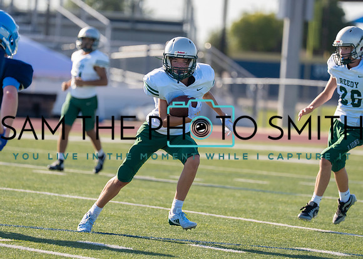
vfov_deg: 4.2
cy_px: 119
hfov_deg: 5.9
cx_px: 174
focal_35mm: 340
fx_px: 3505
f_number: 2.8
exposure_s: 1/5000
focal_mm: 200
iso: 250
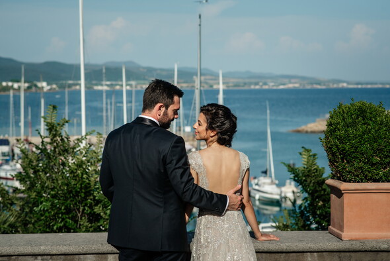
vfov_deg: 16.1
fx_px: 921
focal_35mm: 85
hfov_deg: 23.9
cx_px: 195
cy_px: 130
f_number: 6.3
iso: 320
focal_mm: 85
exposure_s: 1/4000
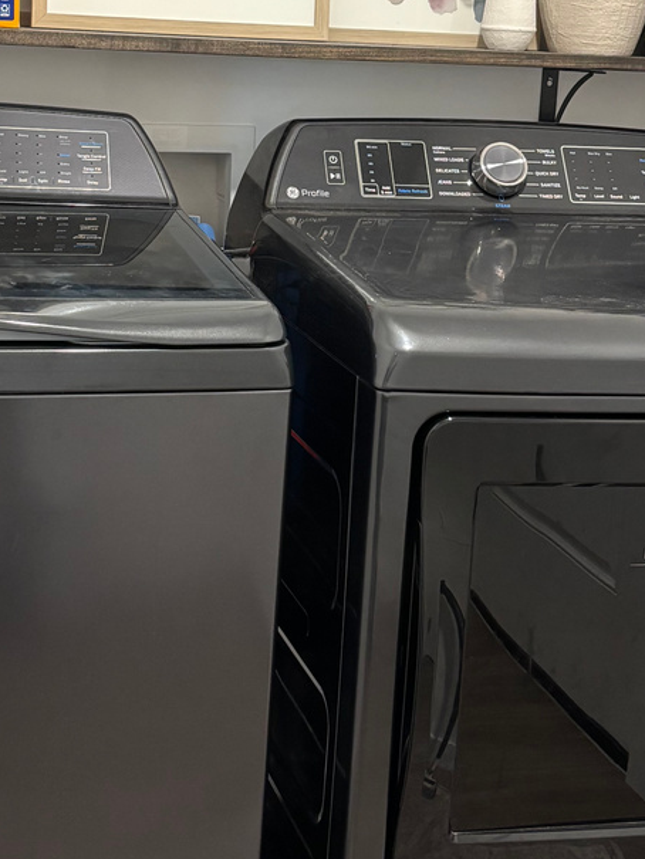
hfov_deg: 22.2
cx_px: 246
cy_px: 221
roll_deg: -3.8
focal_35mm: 66
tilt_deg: -7.8
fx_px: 1639
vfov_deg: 29.0
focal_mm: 5.96
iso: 160
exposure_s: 1/60
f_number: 1.6
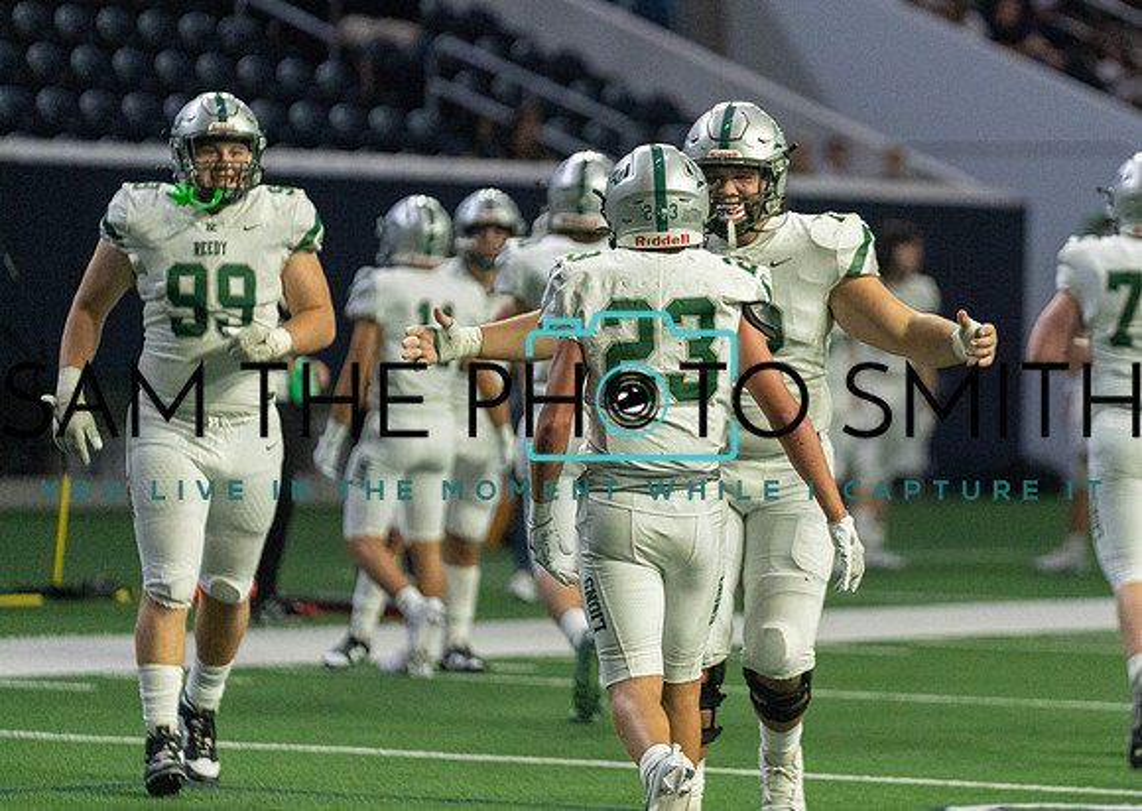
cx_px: 744
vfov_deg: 5.4
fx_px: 8676
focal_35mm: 268
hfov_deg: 7.5
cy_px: 315
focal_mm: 200
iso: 6400
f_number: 2.8
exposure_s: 1/1250
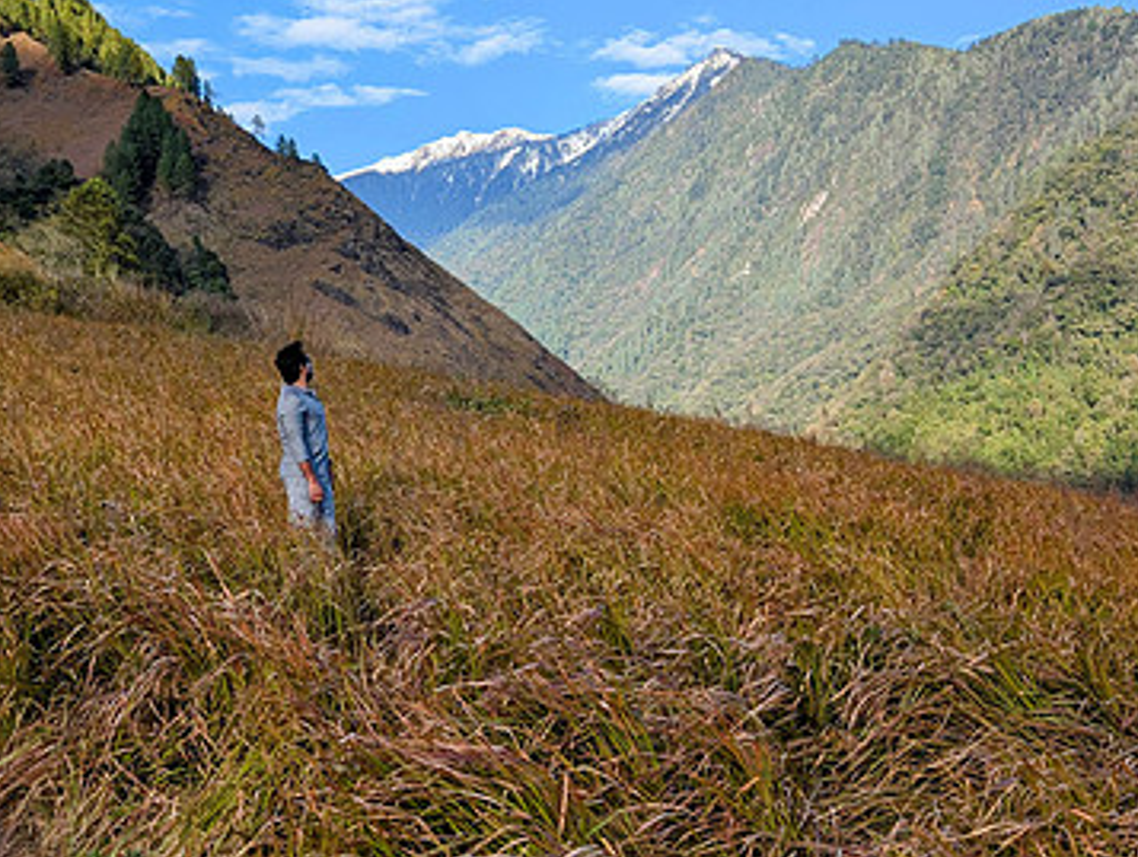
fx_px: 1284
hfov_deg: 47.6
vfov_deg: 36.9
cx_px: 469
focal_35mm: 39
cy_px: 387
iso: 20
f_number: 1.68
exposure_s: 1/646
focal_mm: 6.9
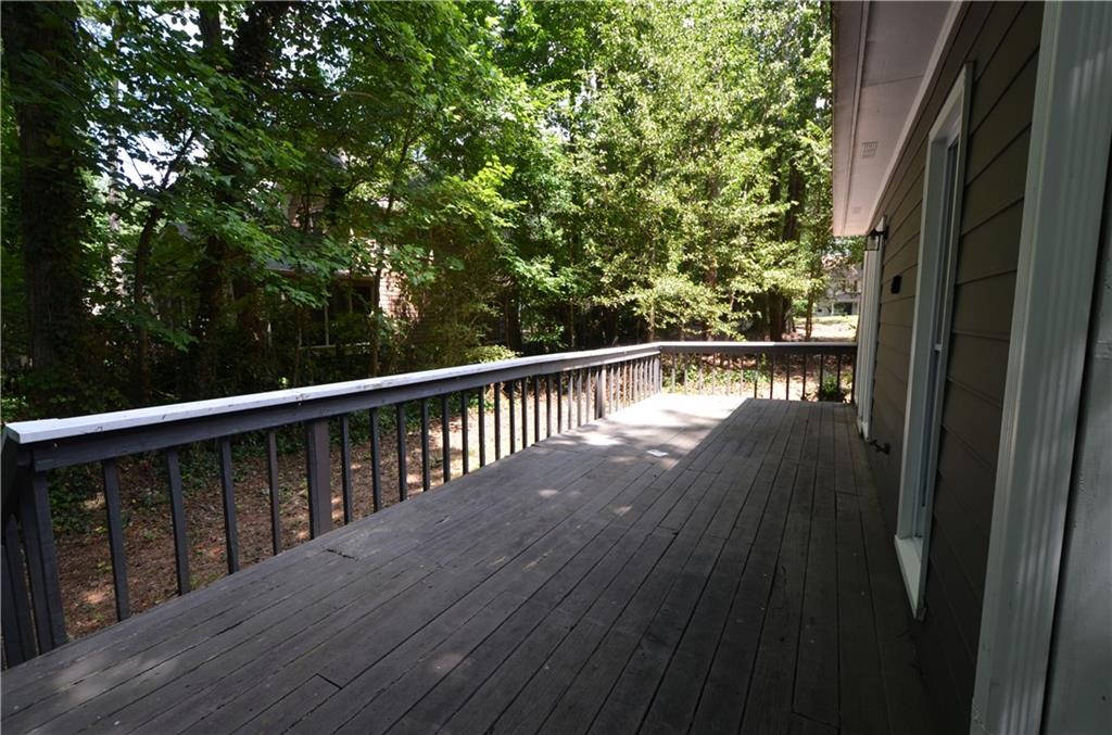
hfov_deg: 100.5
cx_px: 556
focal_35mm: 15
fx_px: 462
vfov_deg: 77.0
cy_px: 368
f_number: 5.6
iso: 280
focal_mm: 10
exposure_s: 1/125
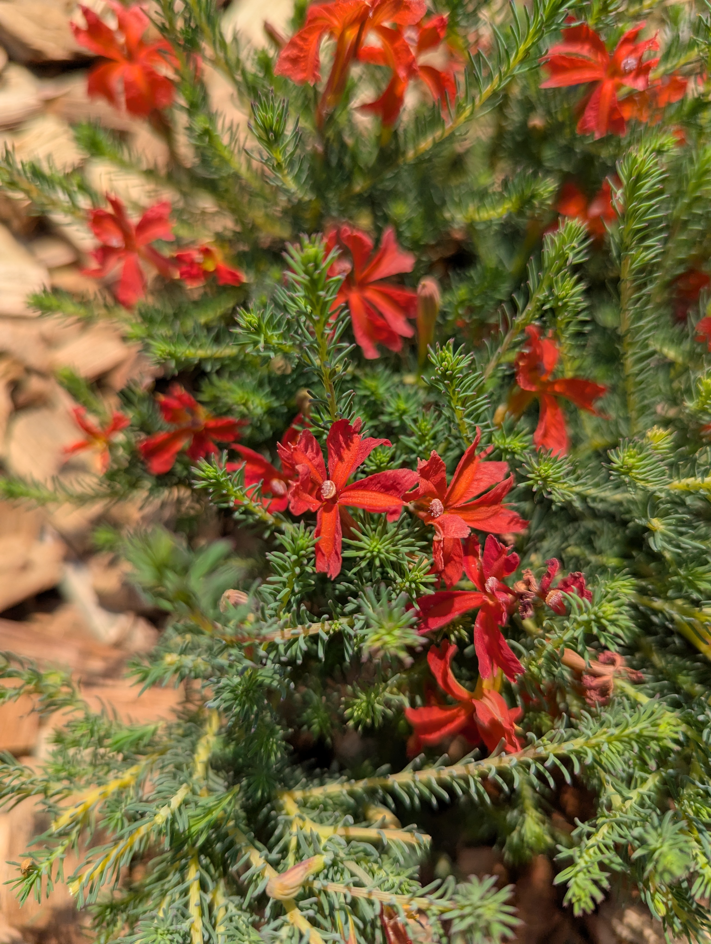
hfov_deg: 56.9
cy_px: 472
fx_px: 656
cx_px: 356
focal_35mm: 24
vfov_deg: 71.5
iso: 43
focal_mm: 6.81
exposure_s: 1/2410
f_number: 1.85
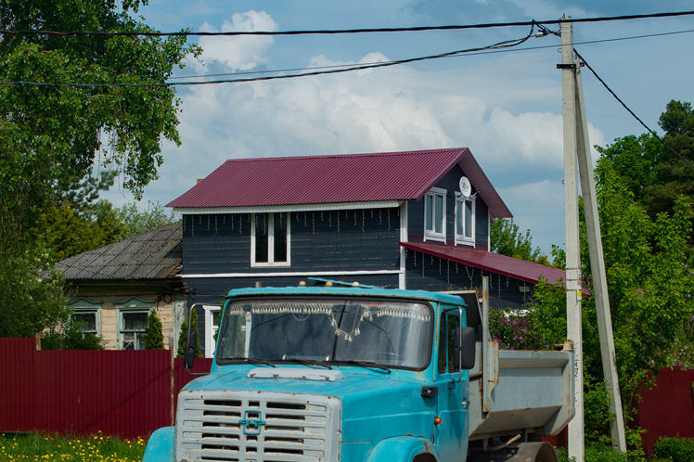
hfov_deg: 32.9
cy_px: 355
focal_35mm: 61
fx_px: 1175
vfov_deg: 22.0
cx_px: 332
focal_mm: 38
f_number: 4.5
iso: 100
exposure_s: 1/640
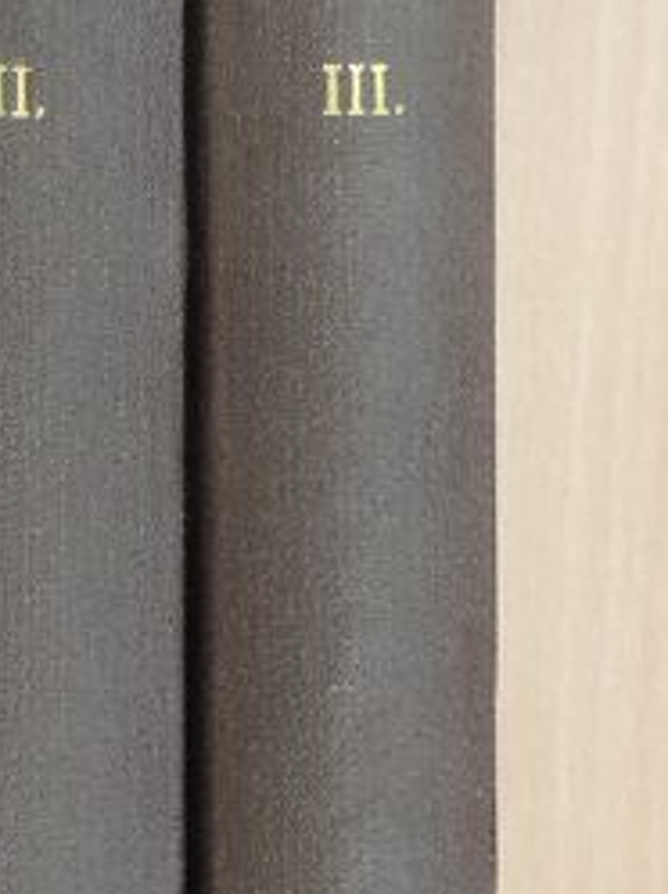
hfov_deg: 14.1
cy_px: 172
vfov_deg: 18.9
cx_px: 18
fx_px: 2657
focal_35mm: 103
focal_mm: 7.1
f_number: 4.7
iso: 800
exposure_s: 1/13
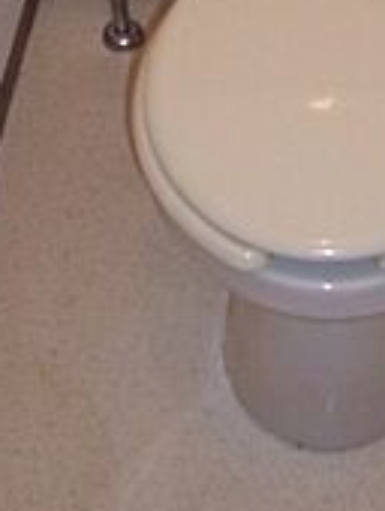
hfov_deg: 15.3
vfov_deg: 19.2
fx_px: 1420
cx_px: 334
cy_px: -117
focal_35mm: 96
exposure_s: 1/30
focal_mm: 5.6
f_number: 2.7
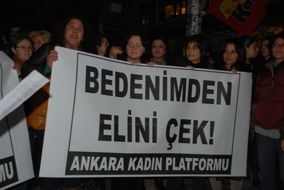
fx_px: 379
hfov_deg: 41.1
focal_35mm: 48
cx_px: 142
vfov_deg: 28.1
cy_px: 95
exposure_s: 1/60
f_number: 4.2
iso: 200
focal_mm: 32
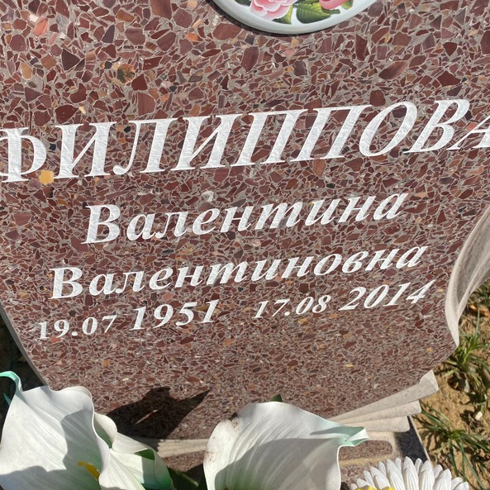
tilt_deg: -47.2
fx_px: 496
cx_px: 199
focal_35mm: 31
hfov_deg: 52.2
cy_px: 245
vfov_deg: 52.5
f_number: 1.8
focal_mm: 4.25
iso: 32
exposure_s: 1/3984
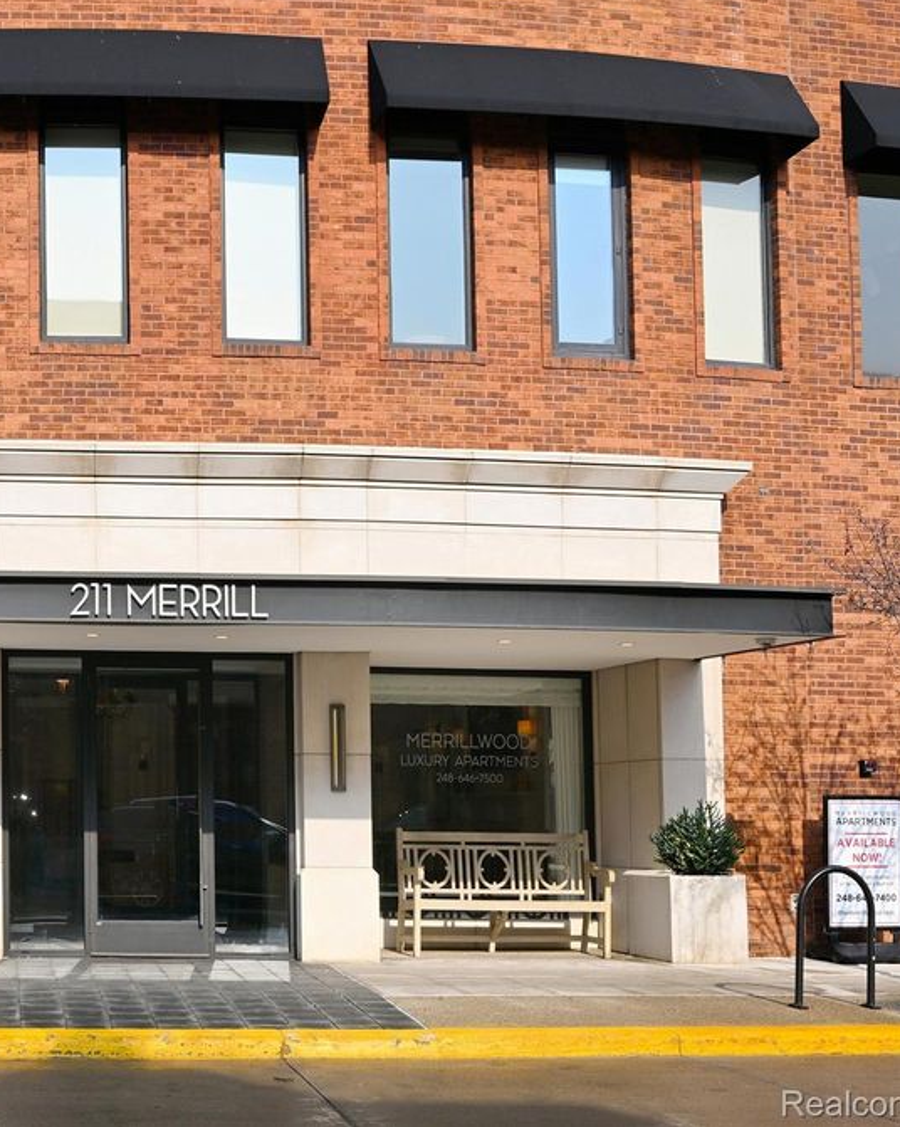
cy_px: 555
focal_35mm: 43
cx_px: 87
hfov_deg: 33.0
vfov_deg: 42.9
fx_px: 1433
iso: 100
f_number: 9
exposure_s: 1/200
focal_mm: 30
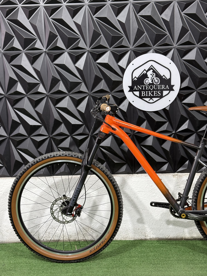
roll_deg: +0.9
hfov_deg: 30.3
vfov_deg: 39.7
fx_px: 383
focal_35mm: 48
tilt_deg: -10.4
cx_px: 104
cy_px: 138
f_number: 1.78
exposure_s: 1/60
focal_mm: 6.76
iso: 160
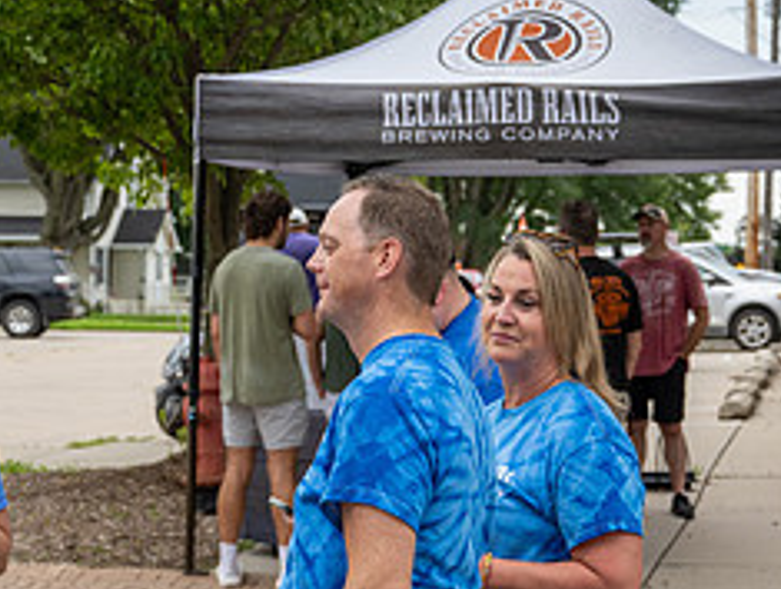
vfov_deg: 13.6
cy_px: 358
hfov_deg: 18.0
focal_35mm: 109
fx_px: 2463
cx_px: 429
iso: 320
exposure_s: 1/200
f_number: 4.5
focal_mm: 46
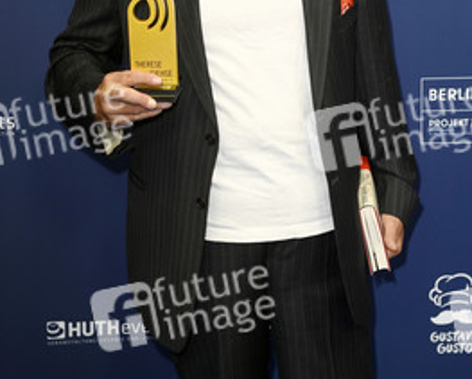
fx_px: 1315
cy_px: 40
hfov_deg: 20.4
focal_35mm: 94
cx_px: 235
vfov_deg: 16.2
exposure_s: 1/200
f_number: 5.6
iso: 1000
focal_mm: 66
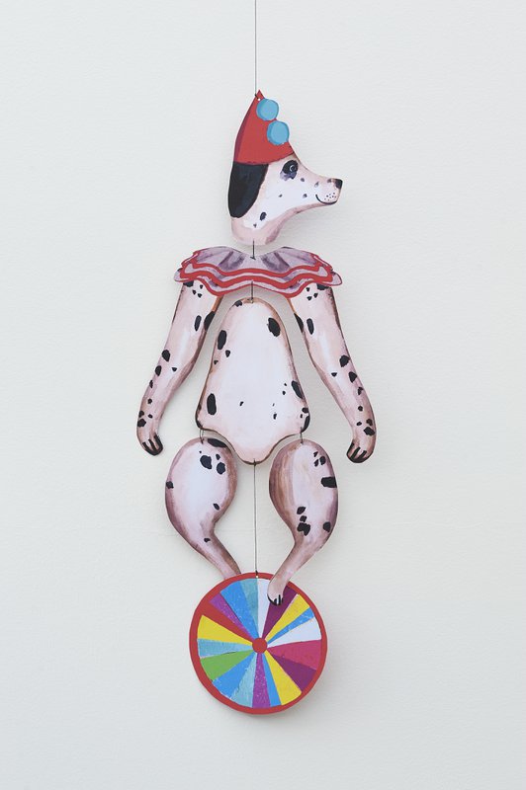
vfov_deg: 20.4
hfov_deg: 13.7
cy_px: 395
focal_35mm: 100
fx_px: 2195
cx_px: 263
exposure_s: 1/20
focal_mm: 100
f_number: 8
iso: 100
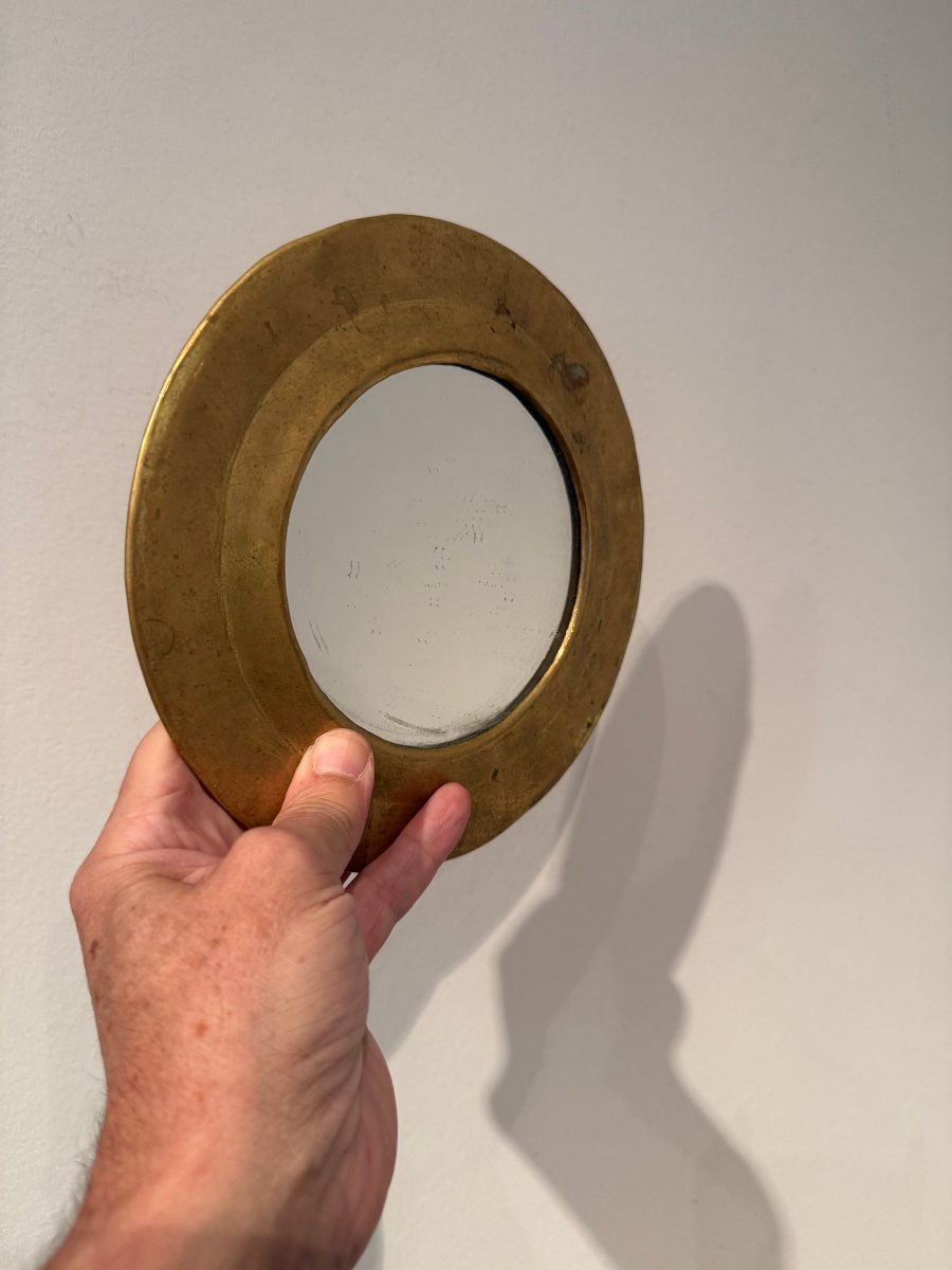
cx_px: 476
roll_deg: +1.1
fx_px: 880
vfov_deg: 71.6
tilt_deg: -5.2
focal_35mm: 24
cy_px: 635
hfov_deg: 56.8
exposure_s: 1/100
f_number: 1.78
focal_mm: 6.76
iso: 200
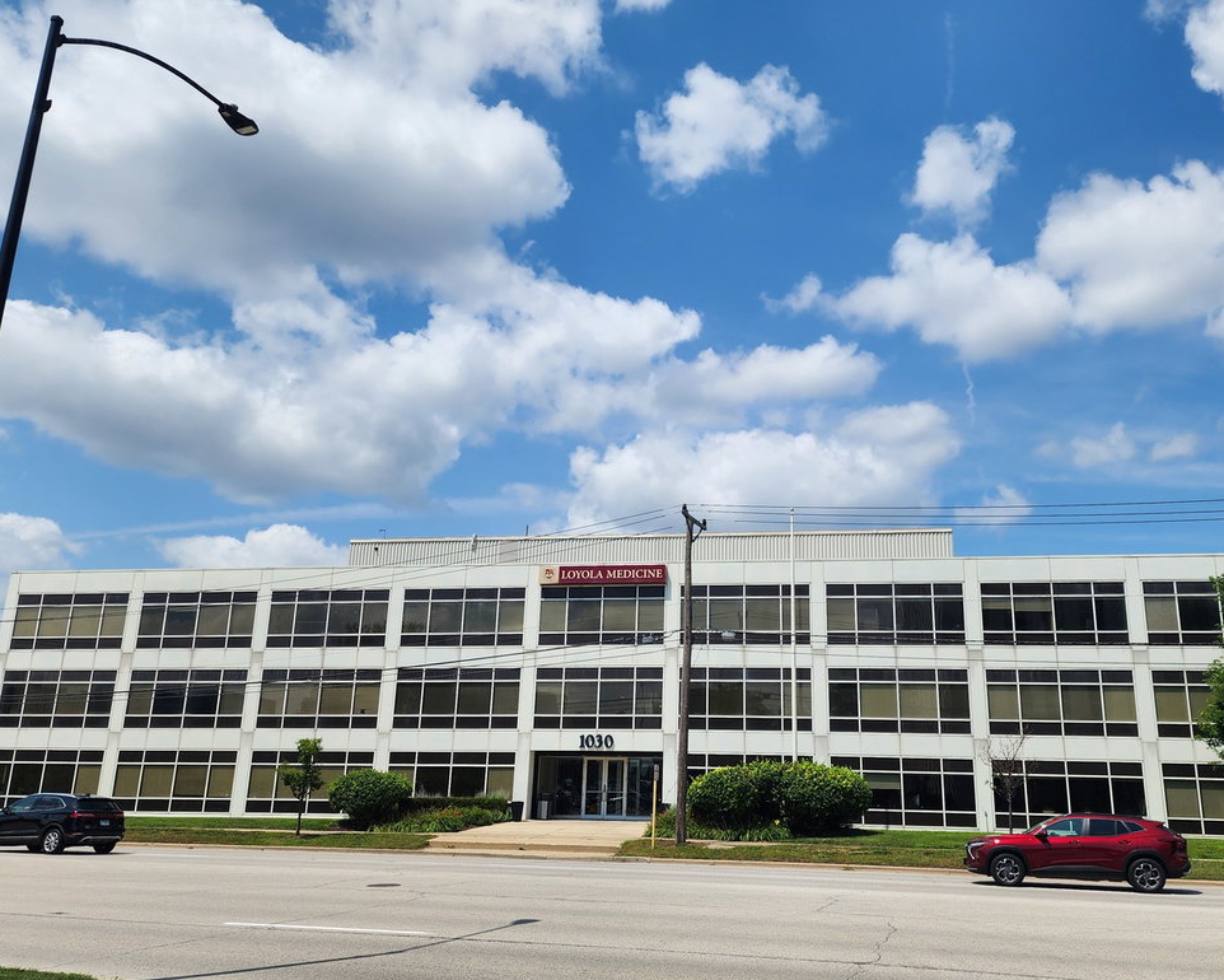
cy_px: 527
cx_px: 677
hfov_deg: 62.0
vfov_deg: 51.5
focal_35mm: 28
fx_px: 1015
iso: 12
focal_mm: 6.4
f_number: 1.8
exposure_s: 1/2430
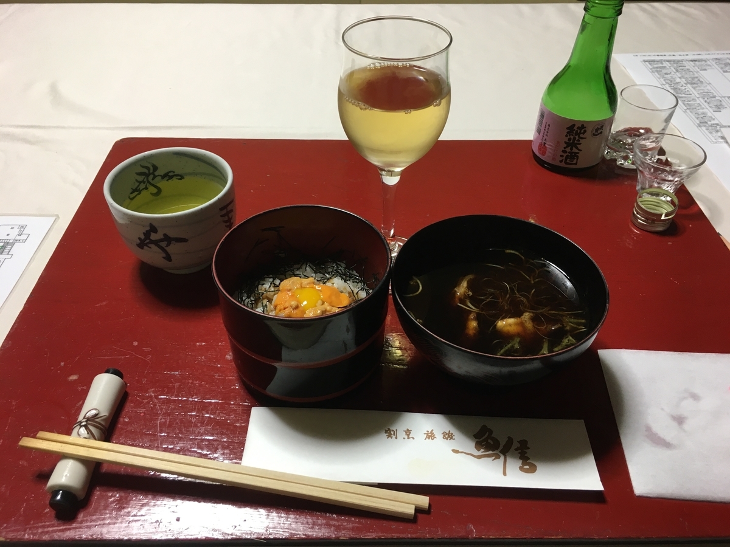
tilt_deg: -41.8
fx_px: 612
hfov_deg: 61.7
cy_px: 274
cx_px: 365
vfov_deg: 48.2
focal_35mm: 29
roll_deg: -1.1
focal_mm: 4.15
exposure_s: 1/30
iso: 64
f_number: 2.2
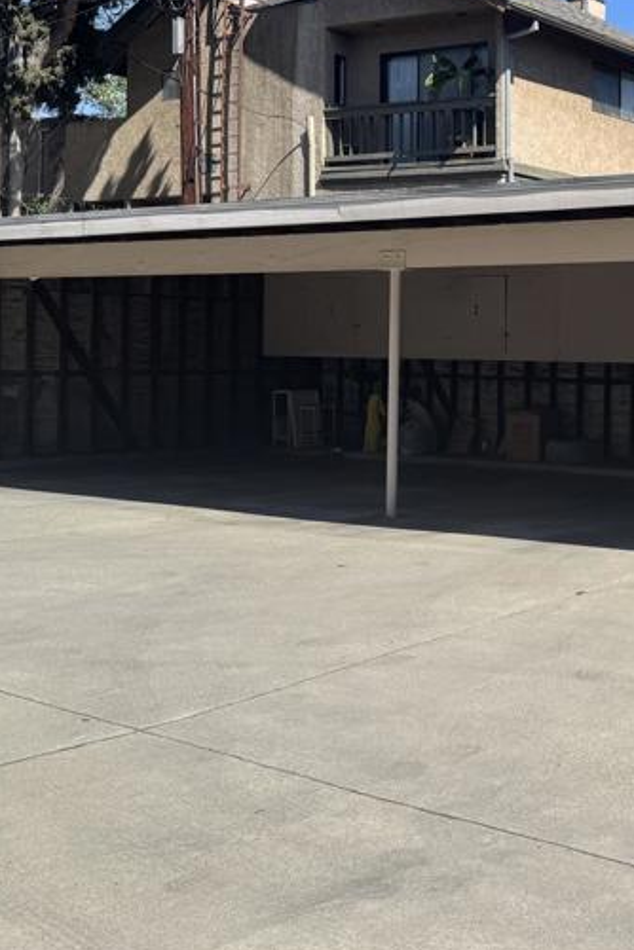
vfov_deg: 38.7
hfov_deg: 24.8
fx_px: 1347
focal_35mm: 51
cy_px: 370
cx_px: 680
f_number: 1.78
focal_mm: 6.76
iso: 80
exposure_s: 1/4310
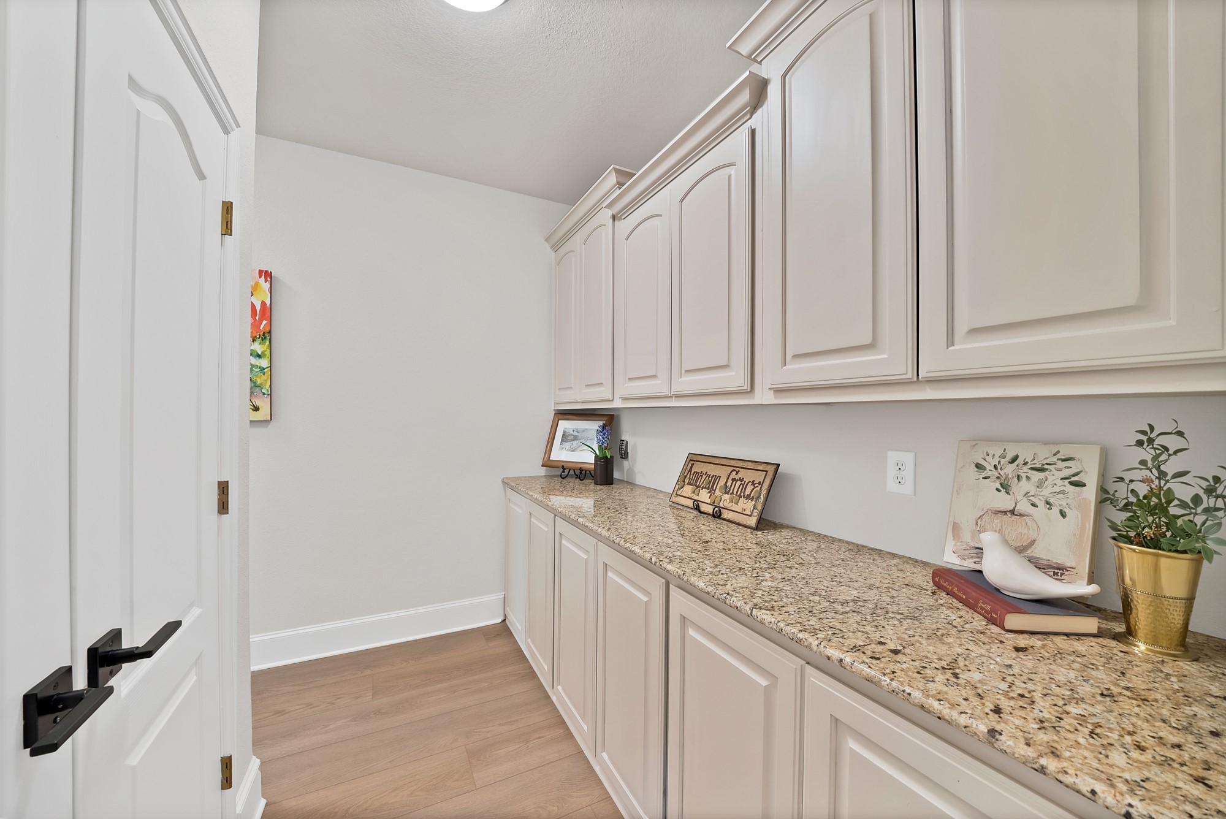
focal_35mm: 12
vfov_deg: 90.1
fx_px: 409
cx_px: 613
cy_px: 410
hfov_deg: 112.6
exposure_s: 1/2
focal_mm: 12
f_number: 9
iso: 640
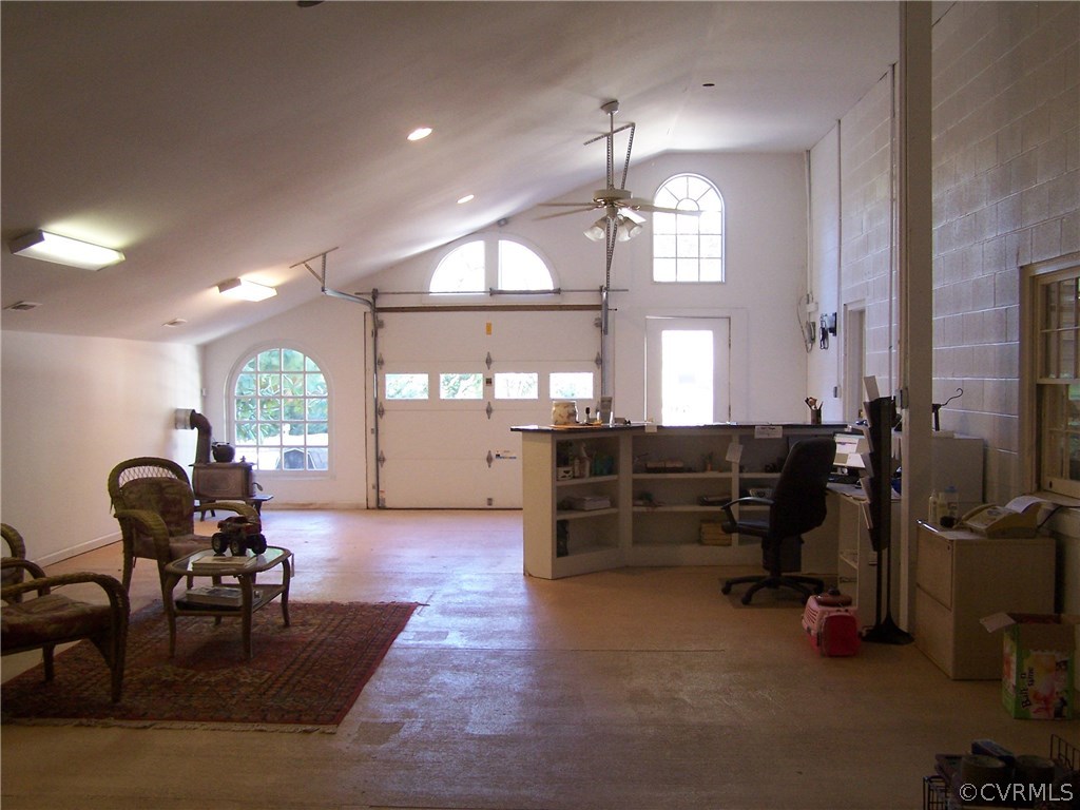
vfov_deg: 37.7
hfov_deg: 49.0
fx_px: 1186
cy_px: 405
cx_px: 540
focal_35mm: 38
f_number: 2.8
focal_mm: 6.3
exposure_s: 1/20
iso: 140
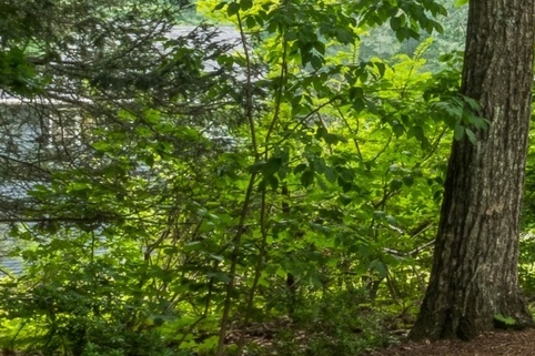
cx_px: 1131
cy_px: 60
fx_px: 1563
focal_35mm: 105
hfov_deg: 15.0
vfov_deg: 12.9
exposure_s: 1/2
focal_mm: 16.5
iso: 100
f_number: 22
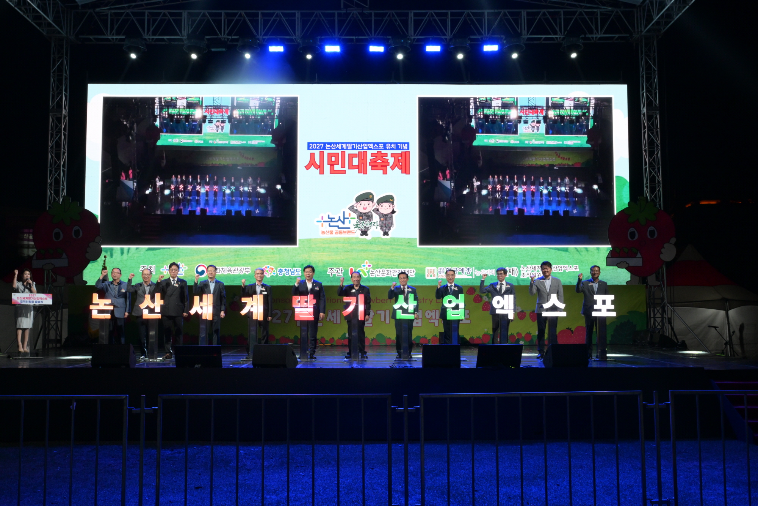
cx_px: 379
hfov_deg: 50.7
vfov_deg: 35.0
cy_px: 253
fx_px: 800
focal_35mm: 38
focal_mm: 38
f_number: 11
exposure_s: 1/50
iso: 2000
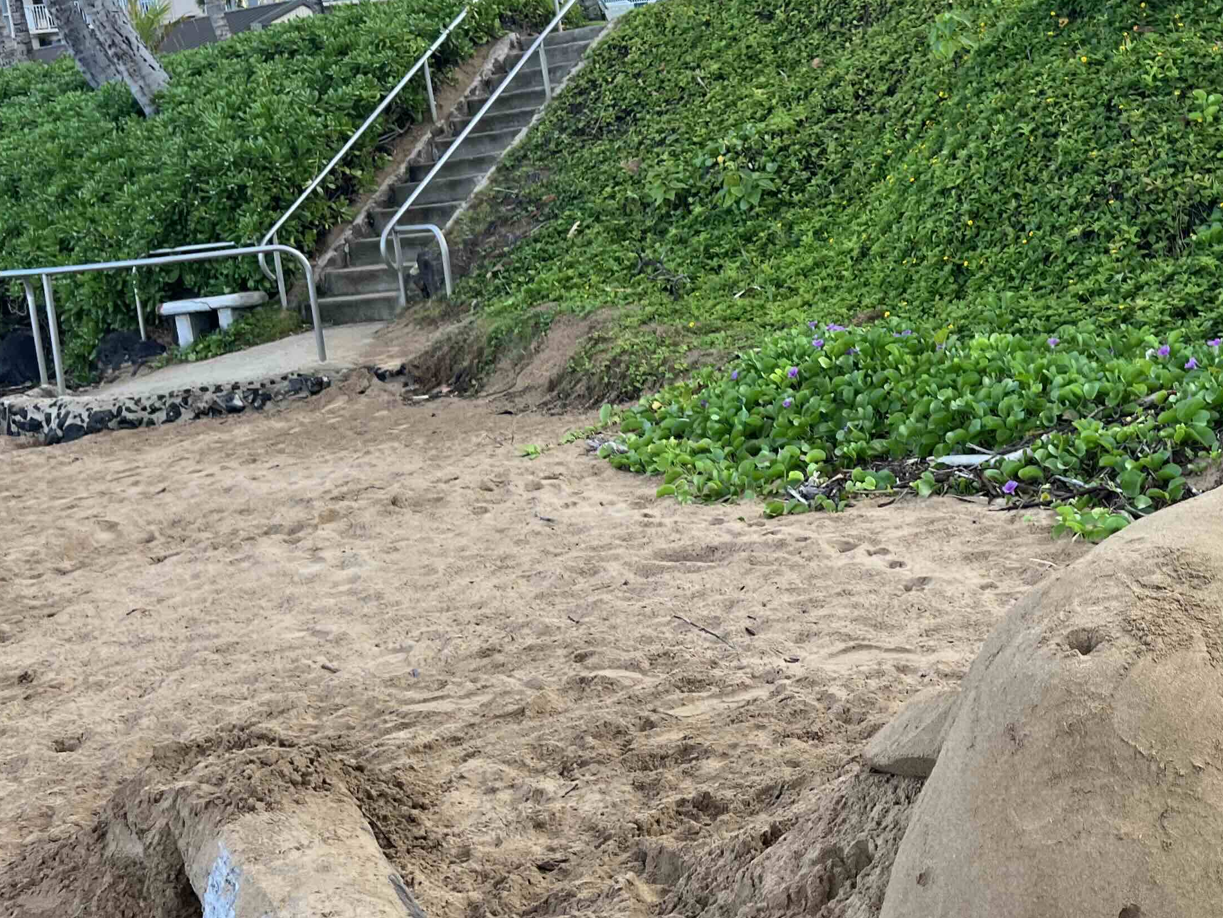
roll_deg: +6.2
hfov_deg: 38.6
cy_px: 314
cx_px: 916
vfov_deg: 30.1
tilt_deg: -2.7
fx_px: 1696
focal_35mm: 48
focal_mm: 5.7
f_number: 1.5
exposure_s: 1/399
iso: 50
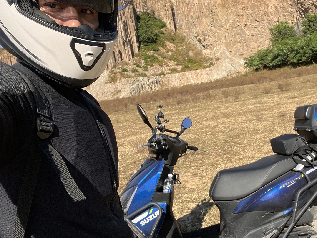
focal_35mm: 33
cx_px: 195
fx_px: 302
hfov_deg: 54.8
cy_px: 98
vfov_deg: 42.8
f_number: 2.2
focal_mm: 2.71
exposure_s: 1/1038
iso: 32
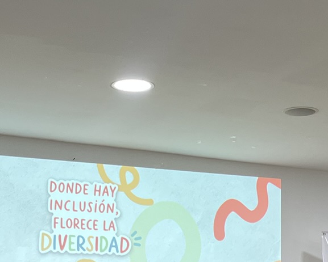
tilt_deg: -4.4
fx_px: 874
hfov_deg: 21.2
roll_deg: +1.4
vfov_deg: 15.6
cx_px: 227
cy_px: 408
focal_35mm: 90
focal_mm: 5.1
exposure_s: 1/60
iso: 64
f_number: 1.6
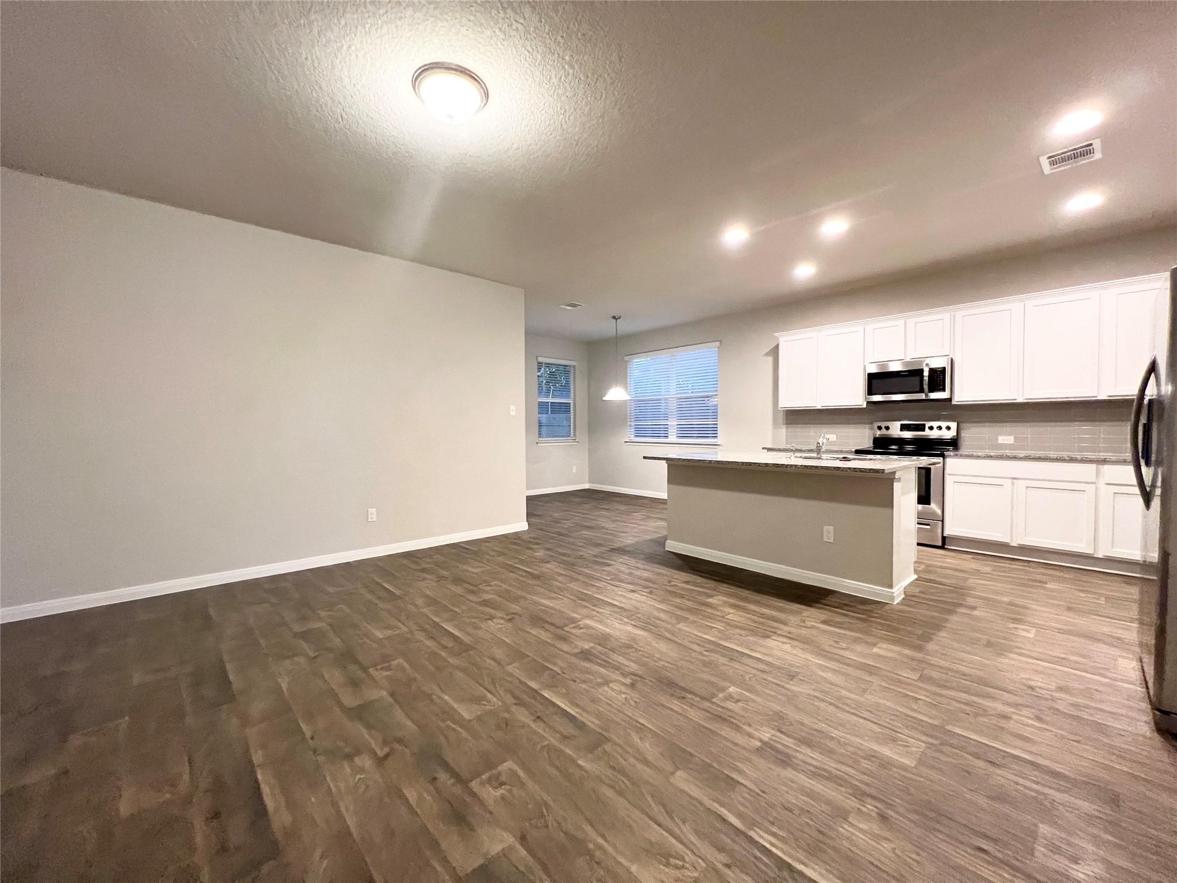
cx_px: 588
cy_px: 442
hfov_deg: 106.2
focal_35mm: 13
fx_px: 442
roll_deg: -0.1
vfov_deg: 89.9
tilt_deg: -1.4
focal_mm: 1.57
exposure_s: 1/60
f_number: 1.8
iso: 640
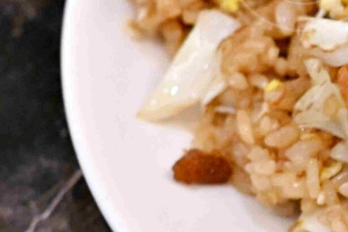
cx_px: 715
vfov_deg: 4.4
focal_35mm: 312
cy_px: 74
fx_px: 3016
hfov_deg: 6.4
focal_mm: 50
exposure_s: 1/200
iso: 3200
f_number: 3.2
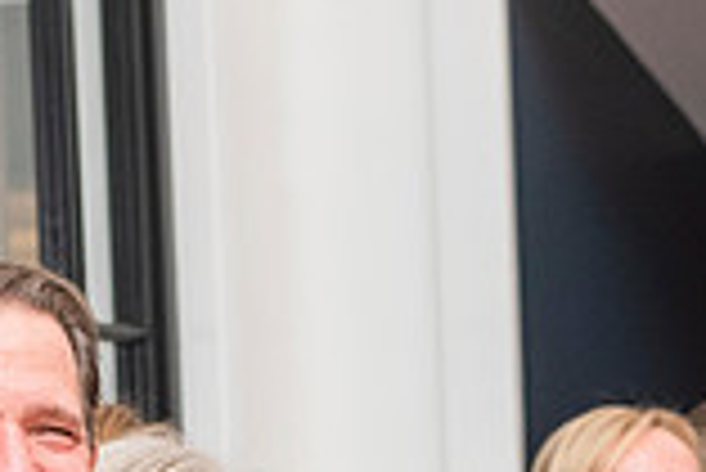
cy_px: 789
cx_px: -49
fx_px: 4613
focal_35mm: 235
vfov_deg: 5.8
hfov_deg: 8.7
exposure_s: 1/125
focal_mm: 58
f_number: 4
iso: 1250
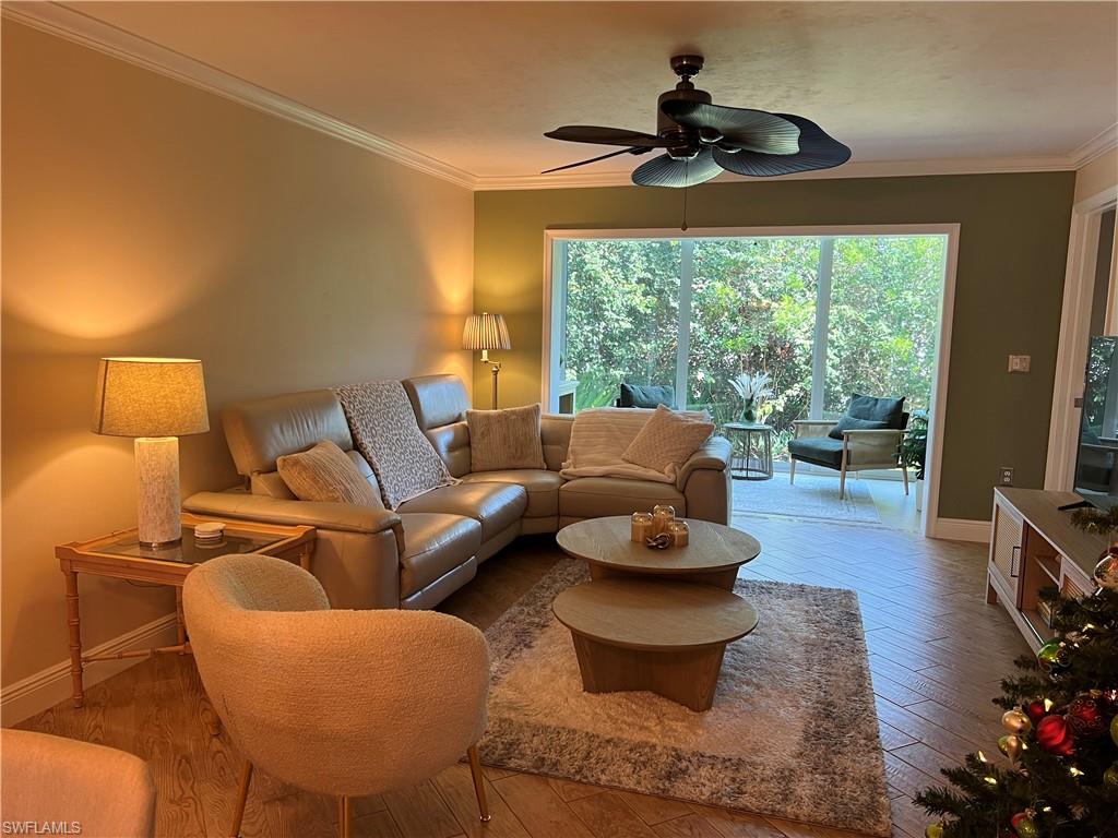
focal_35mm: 26
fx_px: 840
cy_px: 419
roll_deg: -0.7
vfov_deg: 53.1
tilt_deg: -7.3
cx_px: 559
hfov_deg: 67.3
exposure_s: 1/60
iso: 80
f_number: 1.5
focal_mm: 5.7
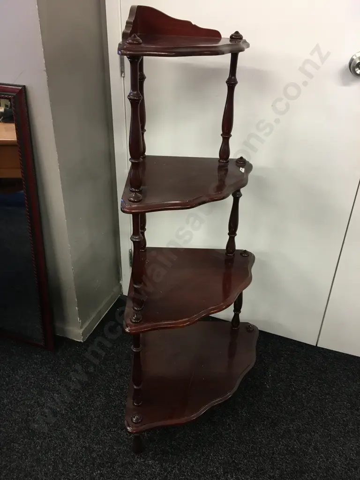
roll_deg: -2.5
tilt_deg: -29.4
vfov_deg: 61.7
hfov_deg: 48.2
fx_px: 402
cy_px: 240
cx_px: 180
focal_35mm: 29
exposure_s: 1/17
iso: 64
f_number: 2.2
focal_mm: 4.15
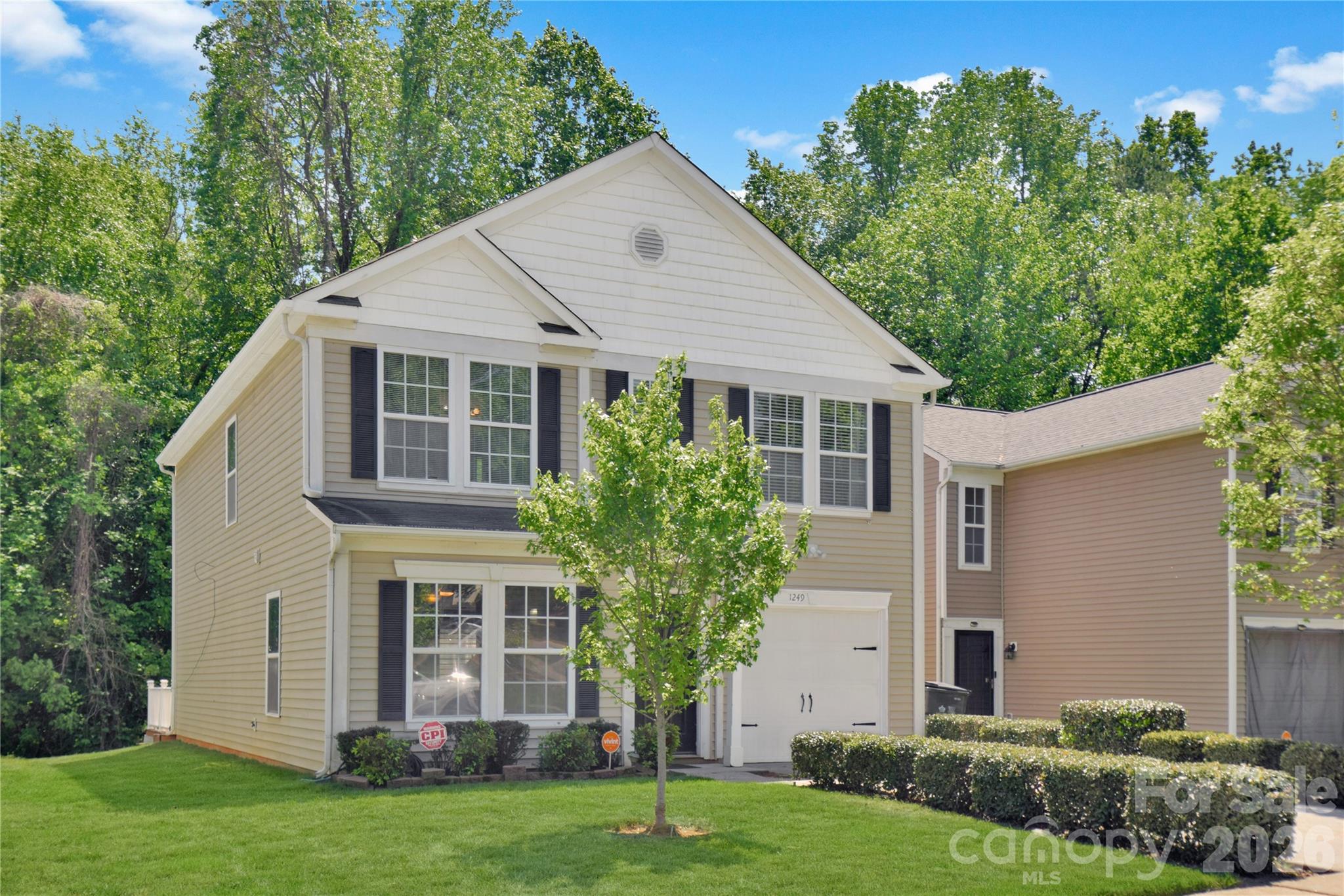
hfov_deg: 53.1
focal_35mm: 36
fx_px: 1344
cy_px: 448
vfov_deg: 36.9
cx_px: 672
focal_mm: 24
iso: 100
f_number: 7.1
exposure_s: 1/200
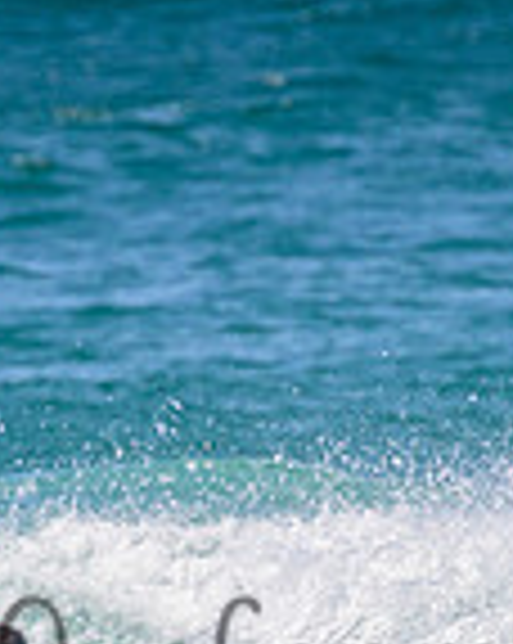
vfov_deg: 0.6
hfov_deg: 0.5
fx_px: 58084
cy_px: 628
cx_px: 194
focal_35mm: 3054
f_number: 11
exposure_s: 1/1600
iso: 1100
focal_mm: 800
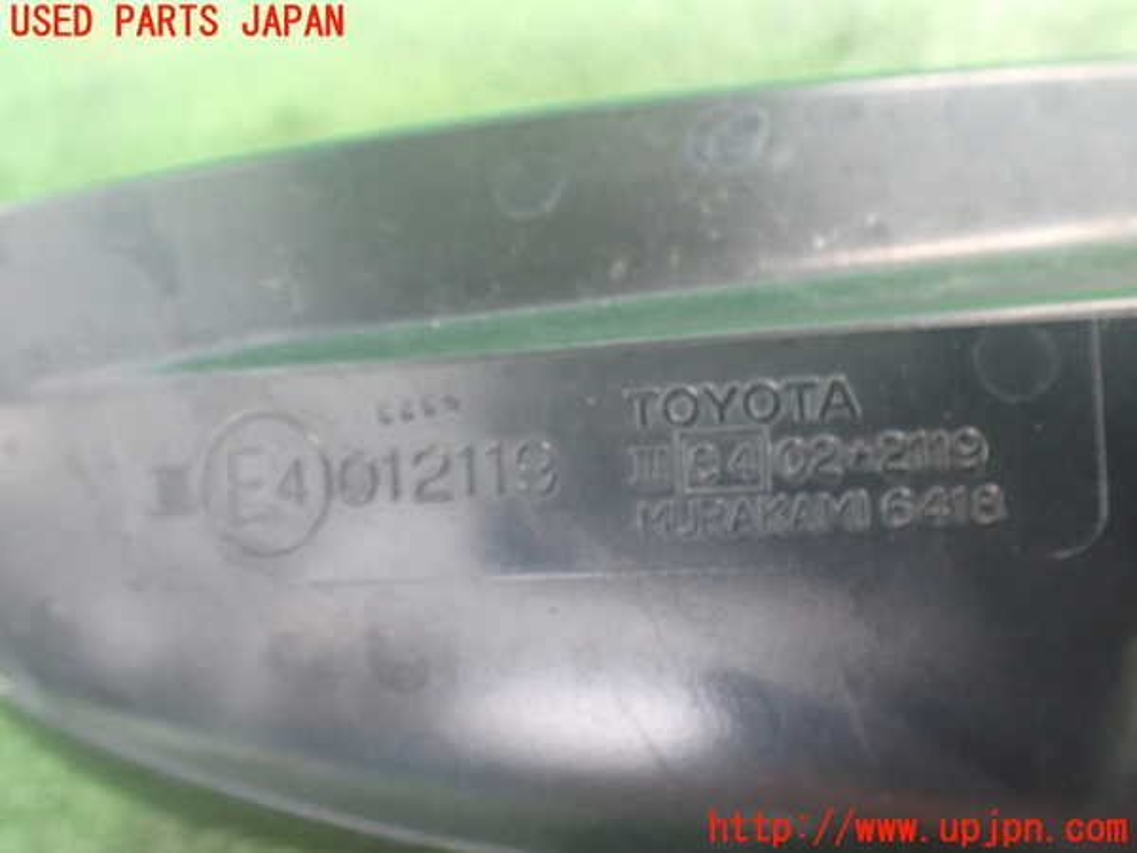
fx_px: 985
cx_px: 568
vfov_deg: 46.8
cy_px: 426
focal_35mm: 30
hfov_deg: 60.0
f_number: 2.3
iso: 1000
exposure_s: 1/30
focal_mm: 5.4
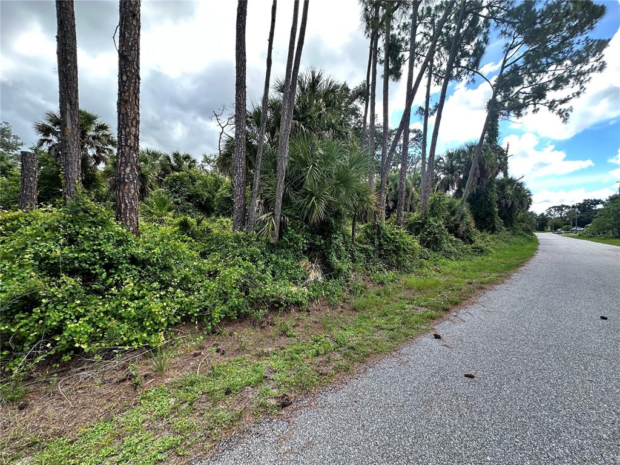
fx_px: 251
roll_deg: -1.1
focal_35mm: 14
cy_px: 232
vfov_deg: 85.7
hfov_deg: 102.1
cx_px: 310
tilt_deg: -0.4
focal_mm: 2.22
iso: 40
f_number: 2.2
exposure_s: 1/219
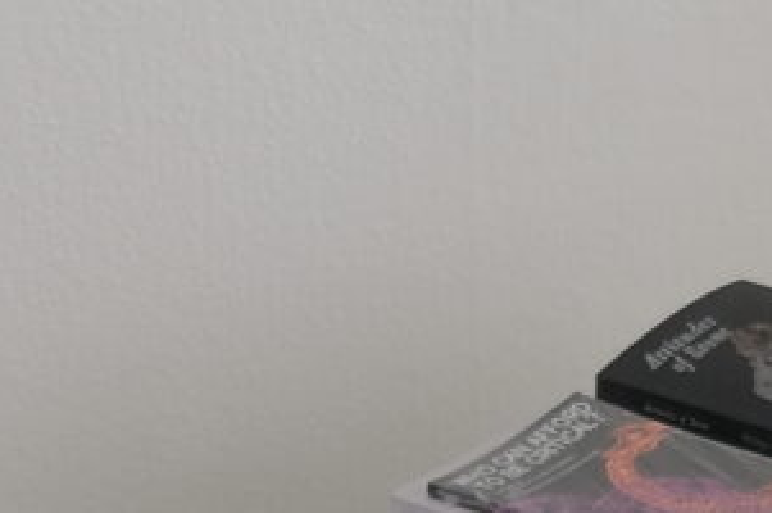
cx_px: 401
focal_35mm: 247
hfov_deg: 8.3
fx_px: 5291
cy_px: 1354
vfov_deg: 5.3
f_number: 2.8
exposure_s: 1/70
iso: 160
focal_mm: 19.6
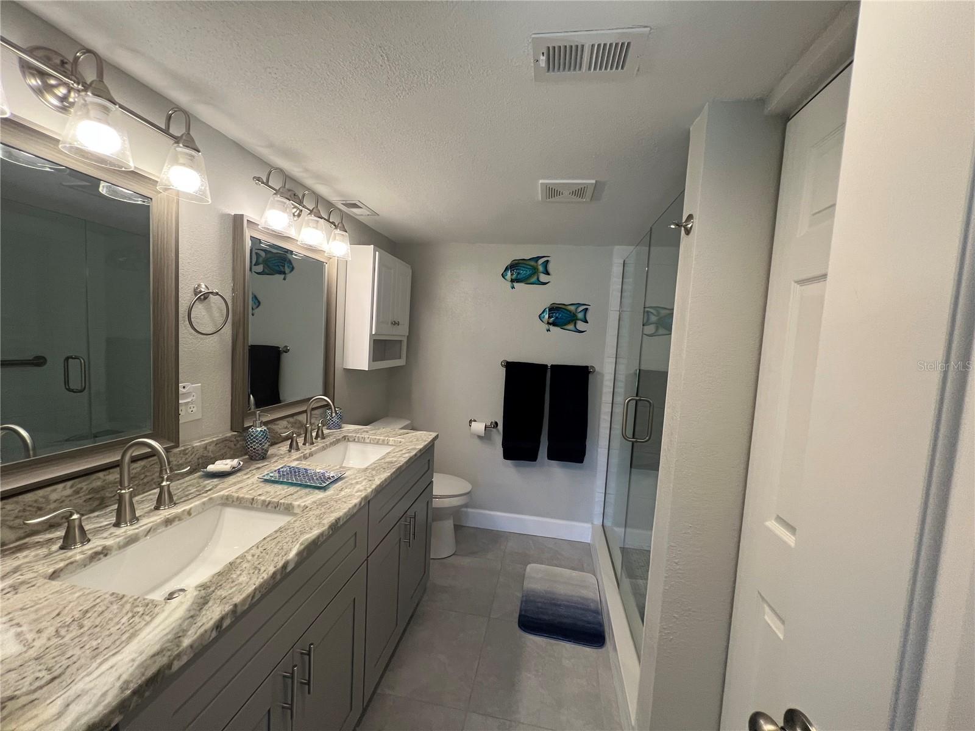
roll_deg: -3.1
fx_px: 366
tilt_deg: -3.9
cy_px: 366
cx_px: 488
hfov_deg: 106.2
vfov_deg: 89.9
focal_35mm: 13
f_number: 1.8
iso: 125
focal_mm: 1.57
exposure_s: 1/120
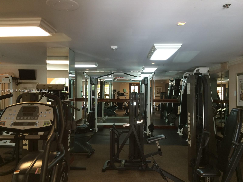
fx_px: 204
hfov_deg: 61.7
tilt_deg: +0.1
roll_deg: -0.1
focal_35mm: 29
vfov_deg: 48.2
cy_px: 91
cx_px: 122
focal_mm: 4.15
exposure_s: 1/30
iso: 100
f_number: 2.2
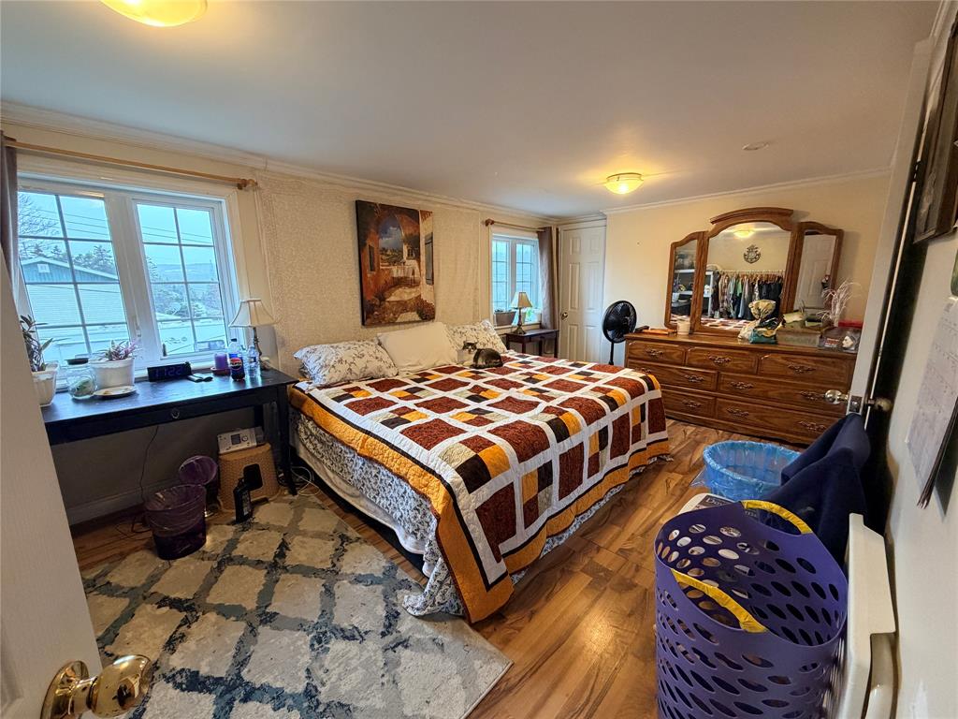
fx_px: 387
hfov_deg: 102.1
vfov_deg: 85.7
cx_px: 479
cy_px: 360
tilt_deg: -10.9
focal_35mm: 14
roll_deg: +1.3
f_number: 2.2
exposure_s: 1/60
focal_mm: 2.22
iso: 250
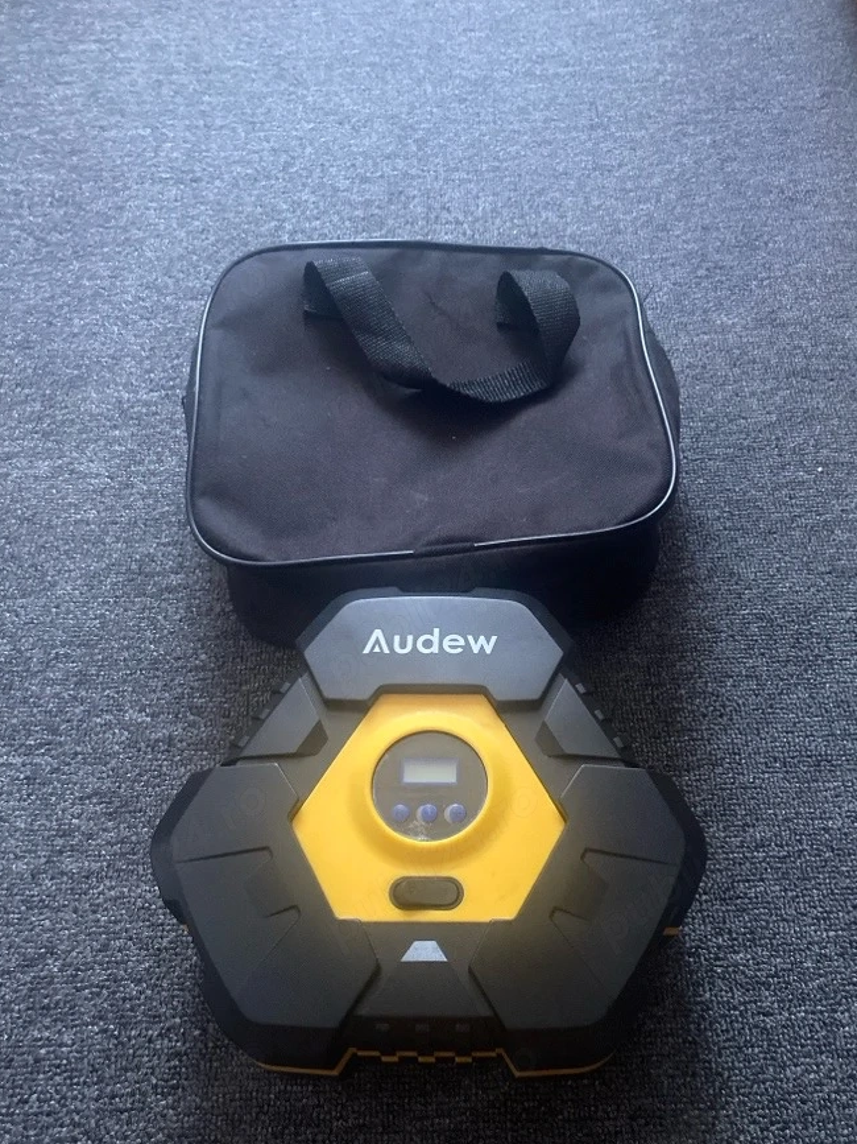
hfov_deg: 46.7
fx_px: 991
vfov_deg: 59.8
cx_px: 467
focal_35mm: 30
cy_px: 636
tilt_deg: -58.3
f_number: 1.8
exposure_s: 1/30
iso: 800
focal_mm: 4.25
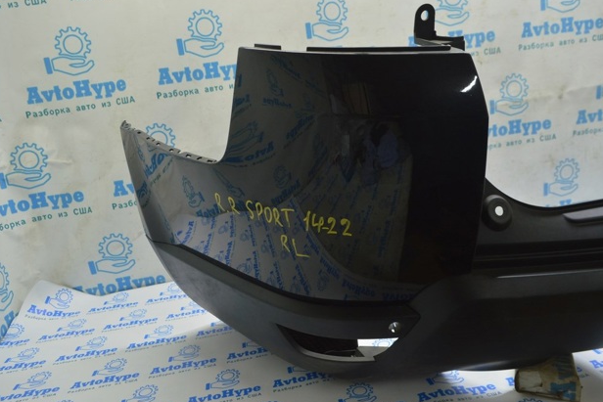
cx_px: 295
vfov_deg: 46.4
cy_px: 202
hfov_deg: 65.5
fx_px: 469
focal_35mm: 28
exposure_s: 1/20
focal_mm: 18
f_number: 5.6
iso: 400
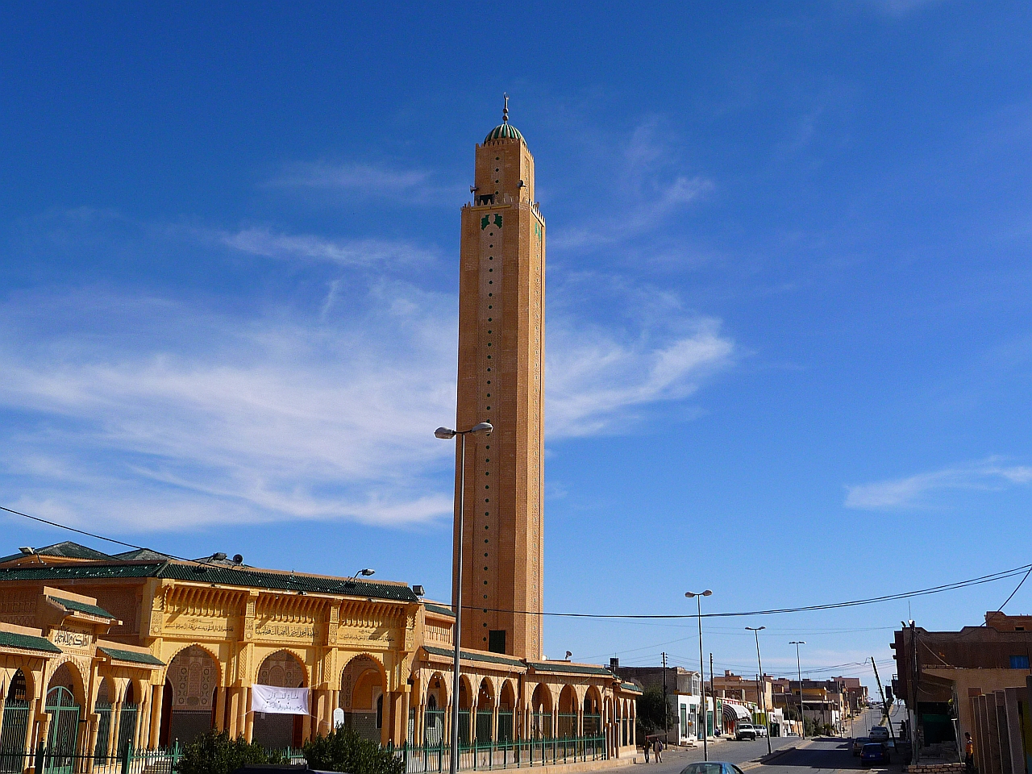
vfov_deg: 36.0
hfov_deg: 46.8
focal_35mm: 40
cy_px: 387
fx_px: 1193
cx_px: 516
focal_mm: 6.7
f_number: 9
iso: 100
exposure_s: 1/250
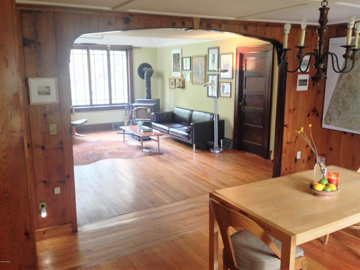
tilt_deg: -10.8
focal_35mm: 33
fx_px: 343
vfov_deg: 42.9
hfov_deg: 55.4
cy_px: 135
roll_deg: +0.0
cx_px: 180
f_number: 2.4
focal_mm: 4.12
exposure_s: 1/17
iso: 400
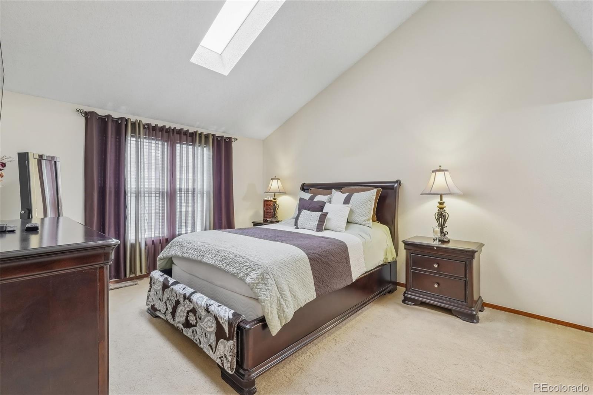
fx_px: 247
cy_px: 198
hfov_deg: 100.4
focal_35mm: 15
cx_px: 296
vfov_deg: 77.3
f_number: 8
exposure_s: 1/2.5
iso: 800
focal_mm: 10
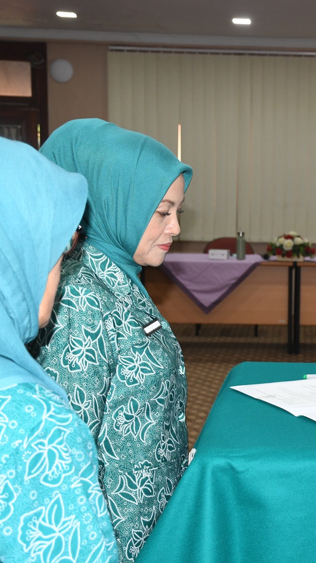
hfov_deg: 15.5
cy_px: 282
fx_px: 1133
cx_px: 334
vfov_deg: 27.9
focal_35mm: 76
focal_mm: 32
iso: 800
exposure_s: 1/60
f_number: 5.6
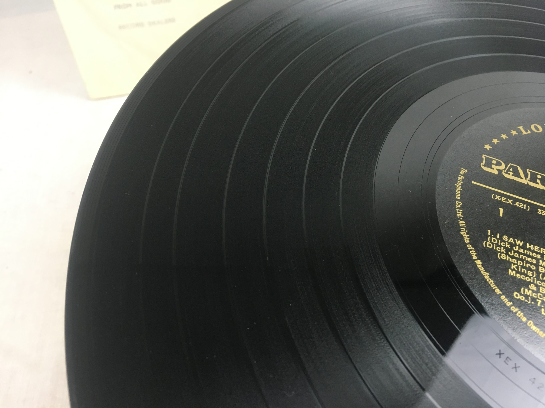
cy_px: 204
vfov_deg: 48.2
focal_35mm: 29
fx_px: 457
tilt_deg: -48.1
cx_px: 272
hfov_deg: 61.7
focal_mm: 4.15
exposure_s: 1/33
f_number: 2.2
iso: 64
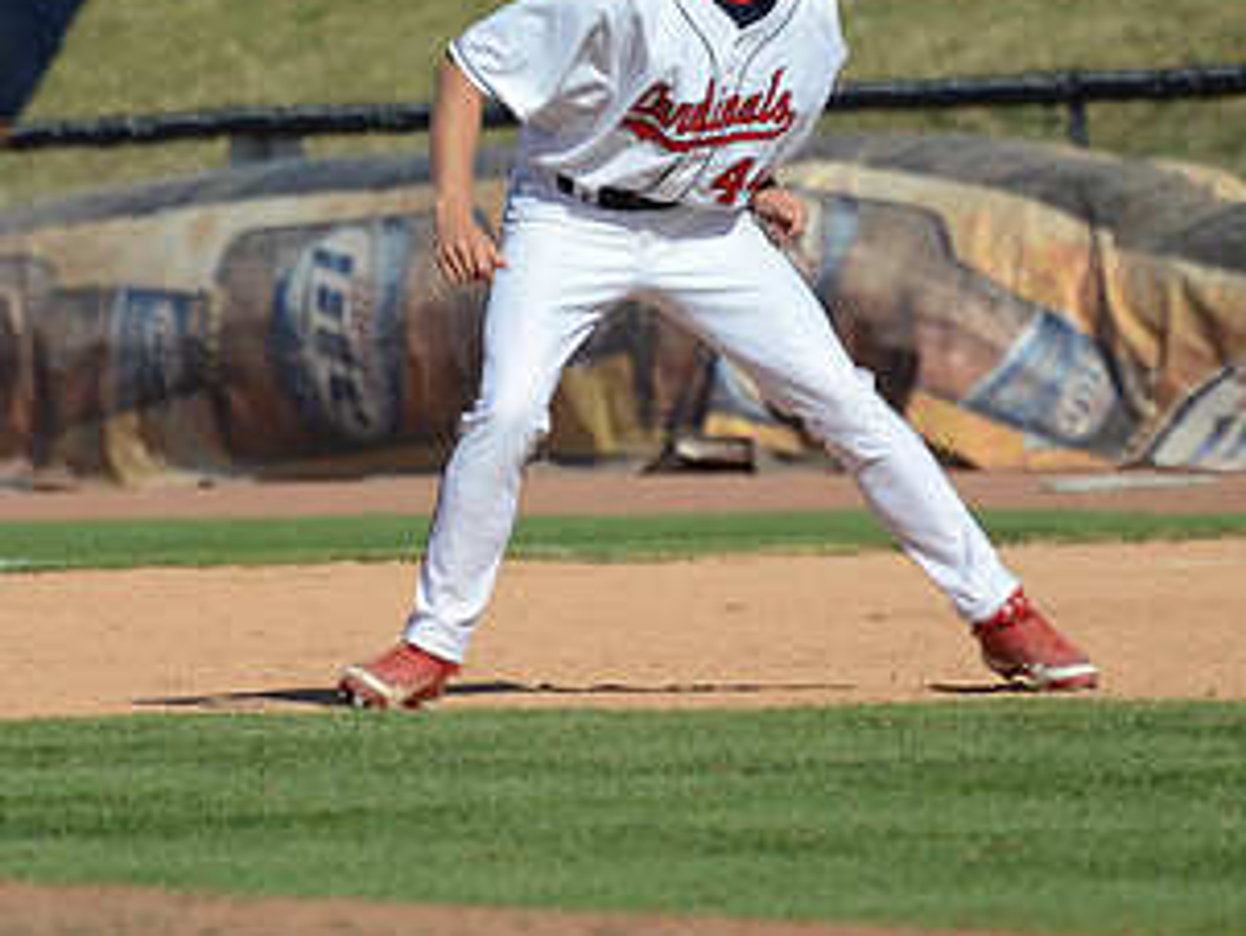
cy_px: 202
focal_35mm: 746
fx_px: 26874
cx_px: 569
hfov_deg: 2.7
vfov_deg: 2.0
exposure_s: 1/8000
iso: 1000
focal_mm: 270
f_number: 5.6
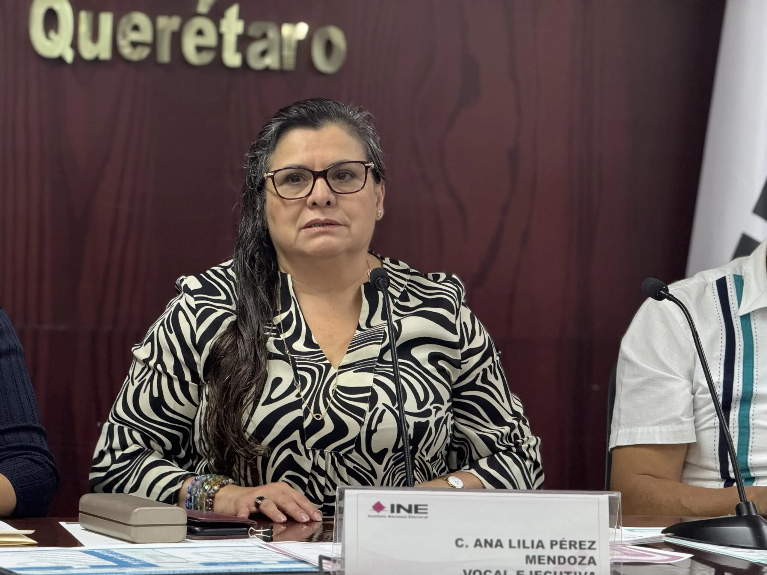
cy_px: 288
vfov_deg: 12.3
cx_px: 384
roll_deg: -2.0
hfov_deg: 16.4
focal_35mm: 120
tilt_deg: -0.2
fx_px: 2659
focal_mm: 15.66
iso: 500
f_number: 2.8
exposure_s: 1/60
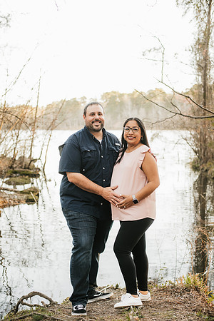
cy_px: 160
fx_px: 446
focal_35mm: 50
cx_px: 107
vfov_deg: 39.6
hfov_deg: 27.0
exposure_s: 1/250
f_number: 2.8
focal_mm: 50
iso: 640
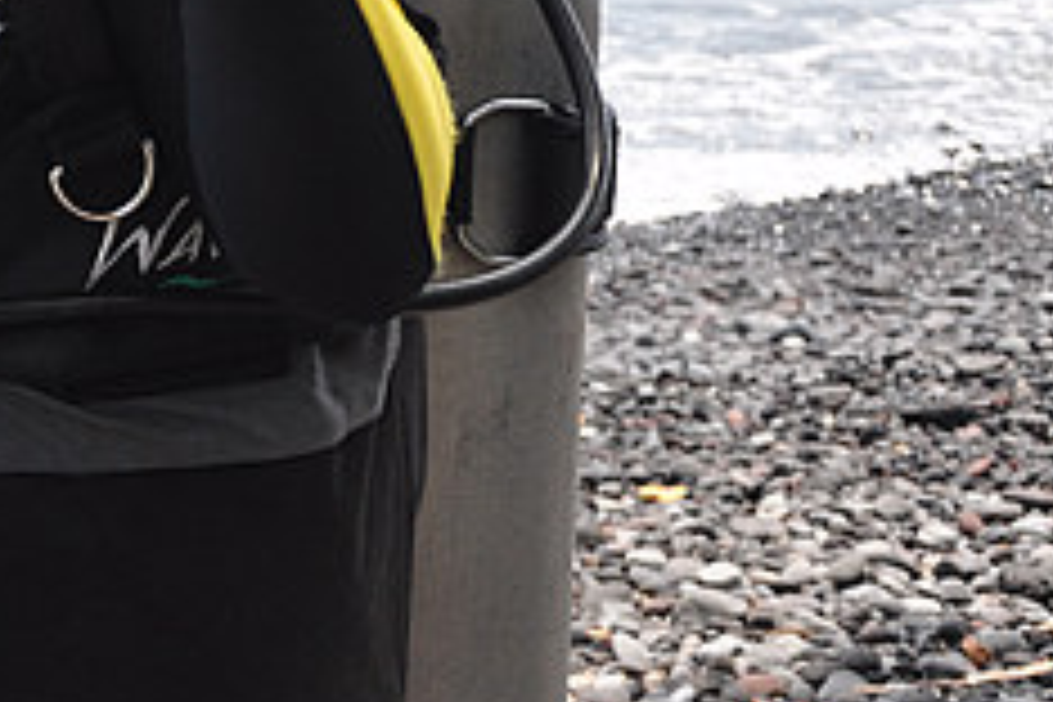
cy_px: -22
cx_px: -428
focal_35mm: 144
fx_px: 4212
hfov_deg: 13.6
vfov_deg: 9.5
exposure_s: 1/640
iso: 200
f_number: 4.5
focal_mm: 30
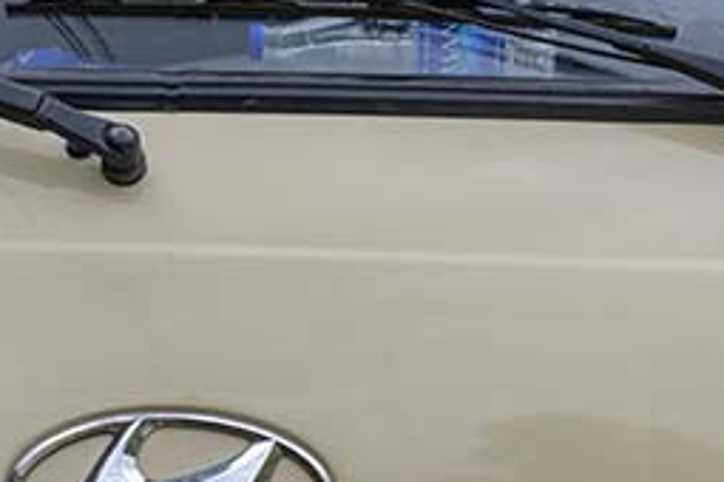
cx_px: 264
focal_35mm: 147
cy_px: 842
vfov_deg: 9.0
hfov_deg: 13.9
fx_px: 2956
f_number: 5.6
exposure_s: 1/1250
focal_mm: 39
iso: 320
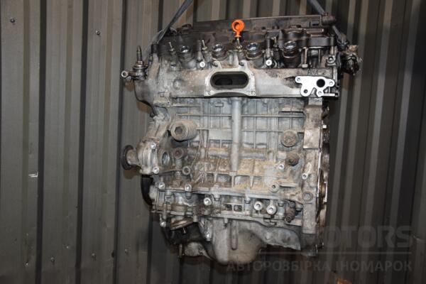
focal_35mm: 36
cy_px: 142
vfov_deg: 36.9
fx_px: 426
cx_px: 213
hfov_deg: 53.1
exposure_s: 1/60
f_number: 5
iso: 800
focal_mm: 24
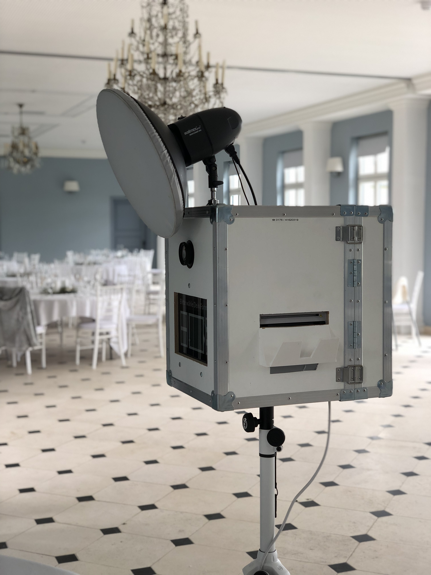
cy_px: 288
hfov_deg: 28.0
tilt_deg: -5.0
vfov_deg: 36.8
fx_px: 863
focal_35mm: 52
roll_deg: -0.3
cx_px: 216
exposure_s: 1/60
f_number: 2.4
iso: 25
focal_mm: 6
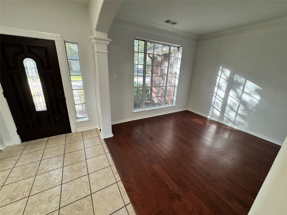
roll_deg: -2.6
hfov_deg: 102.1
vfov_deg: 85.7
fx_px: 116
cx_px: 144
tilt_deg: -19.9
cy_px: 108
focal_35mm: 14
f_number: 2.2
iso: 250
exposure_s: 1/60
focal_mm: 2.22
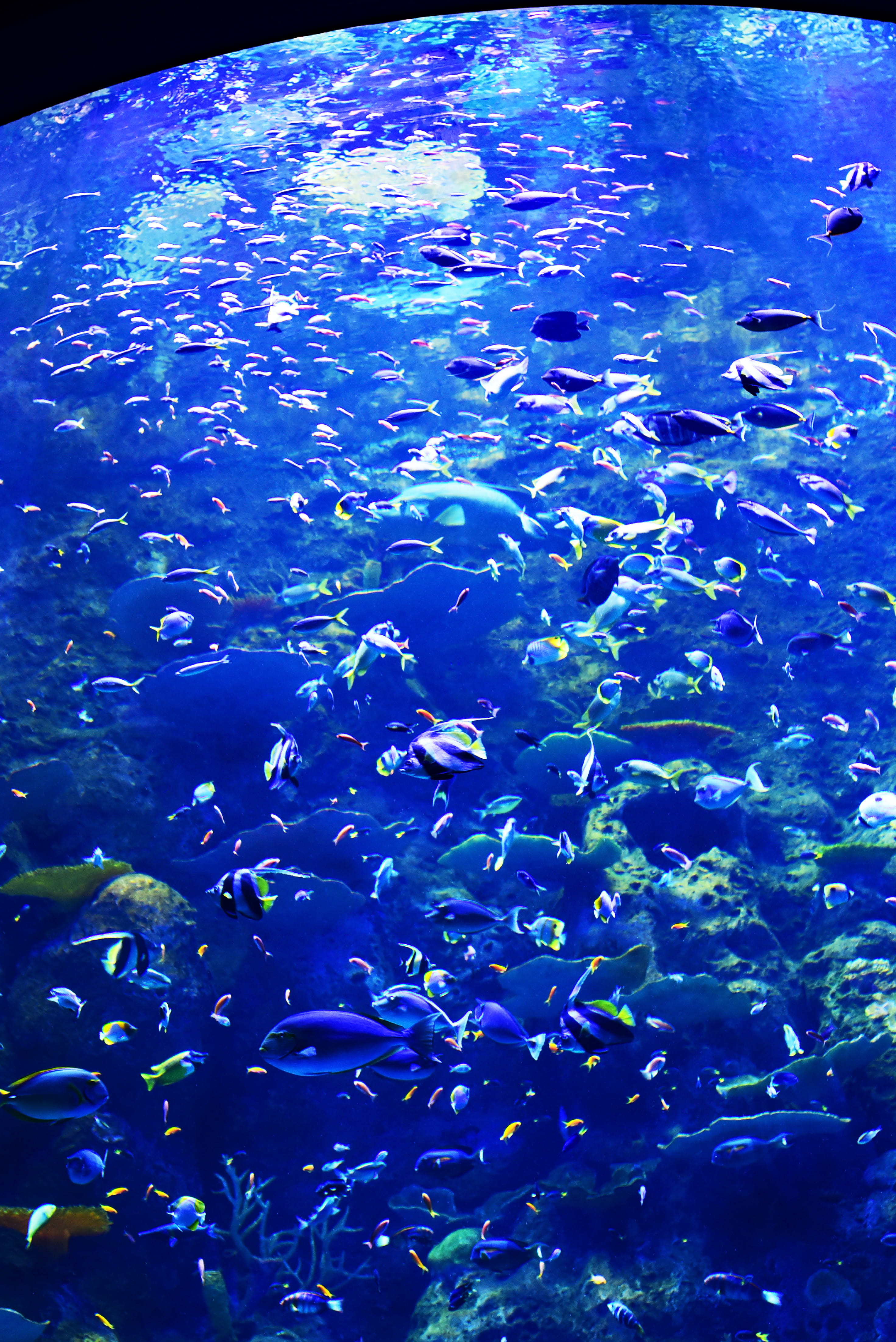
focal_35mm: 48
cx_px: 393
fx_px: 1790
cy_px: 537
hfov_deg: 28.1
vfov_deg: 40.9
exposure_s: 1/125
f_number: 3.2
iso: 800
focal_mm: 35
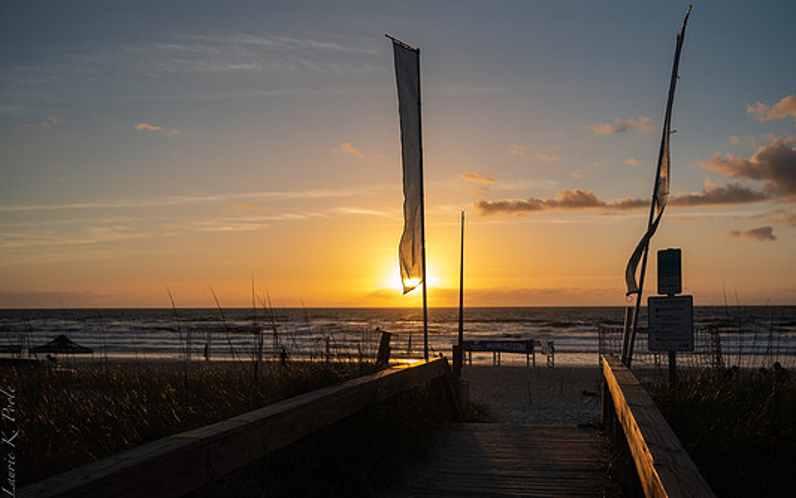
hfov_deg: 55.3
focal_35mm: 35
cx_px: 423
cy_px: 250
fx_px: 759
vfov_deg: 36.3
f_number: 2.8
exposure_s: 1/4000
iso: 560
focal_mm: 31
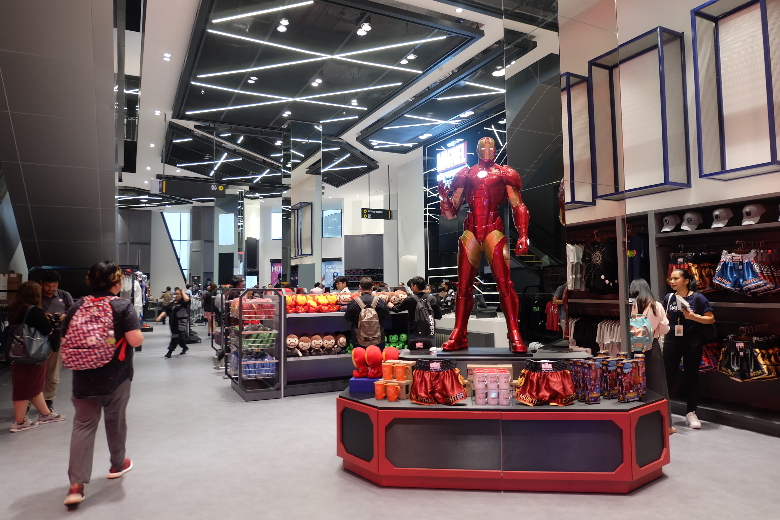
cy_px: 260
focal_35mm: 24
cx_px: 390
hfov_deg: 73.7
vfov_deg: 53.1
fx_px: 520
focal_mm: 16
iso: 640
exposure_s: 1/30
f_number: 4
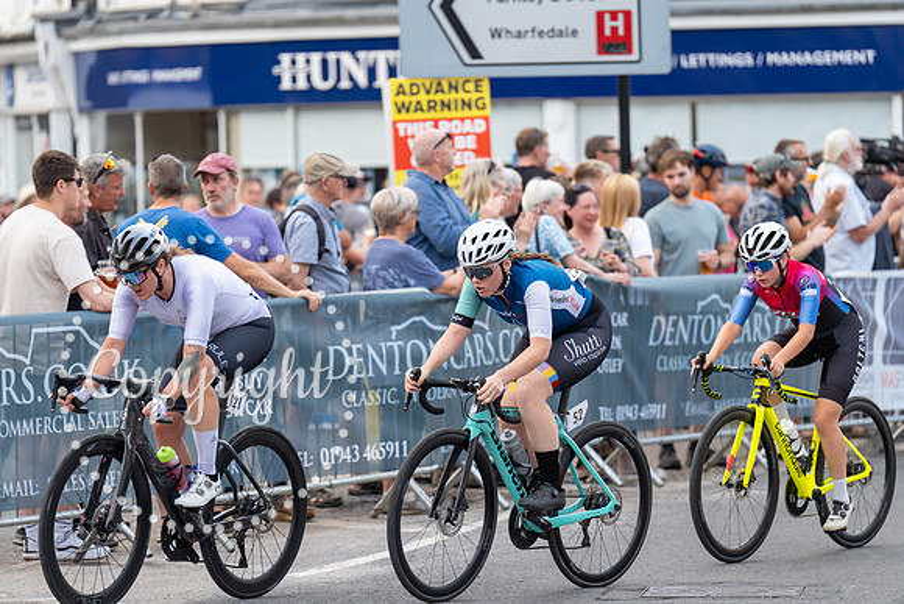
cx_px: 452
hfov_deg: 10.3
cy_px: 302
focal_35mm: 200
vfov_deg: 6.9
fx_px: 5023
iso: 500
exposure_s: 1/1000
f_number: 3.2
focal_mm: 200
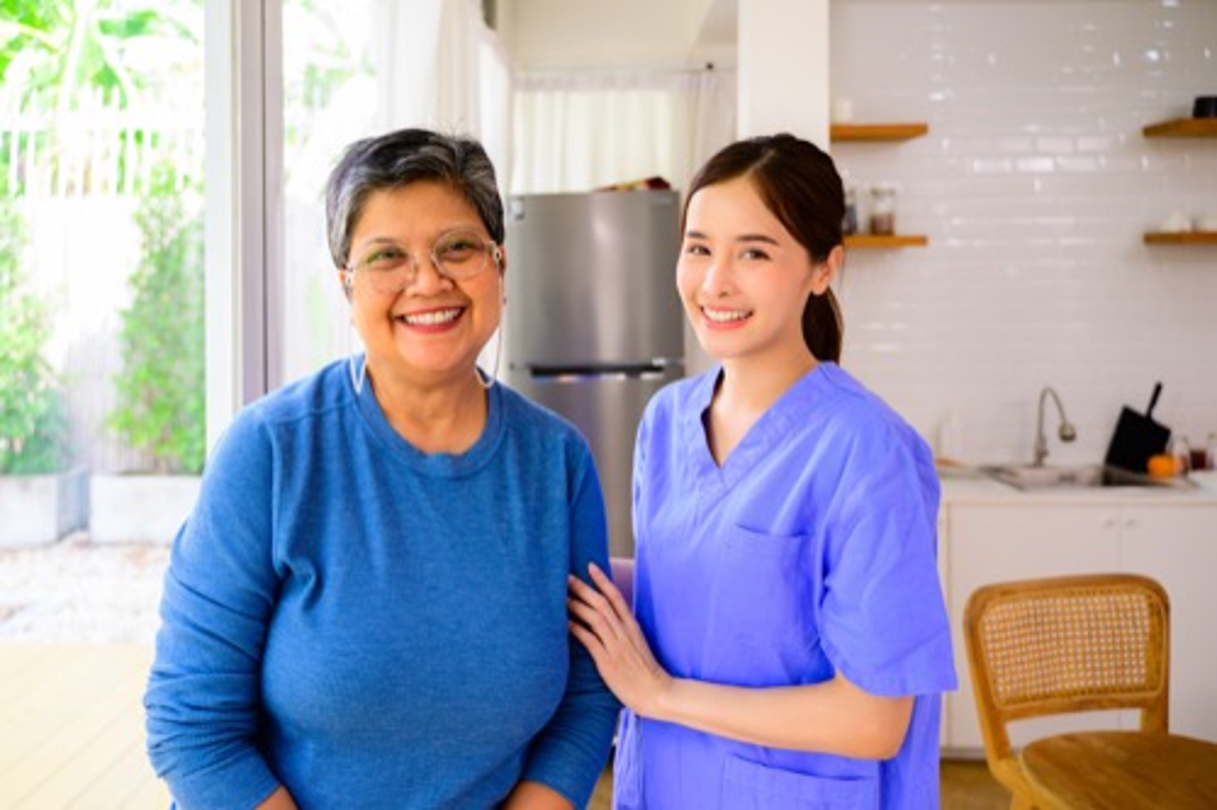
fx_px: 946
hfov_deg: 65.5
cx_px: 608
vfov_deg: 46.4
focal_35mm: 28
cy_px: 405
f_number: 2.8
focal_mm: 28
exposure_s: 1/400
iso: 720
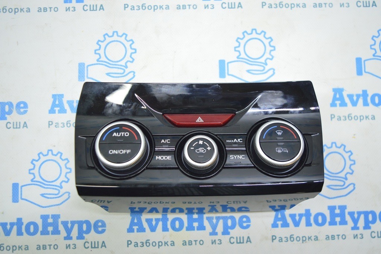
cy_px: 127
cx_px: 190
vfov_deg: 38.3
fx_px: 365
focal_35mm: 34
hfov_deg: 55.1
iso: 400
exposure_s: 1/40
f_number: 3.8
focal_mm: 23
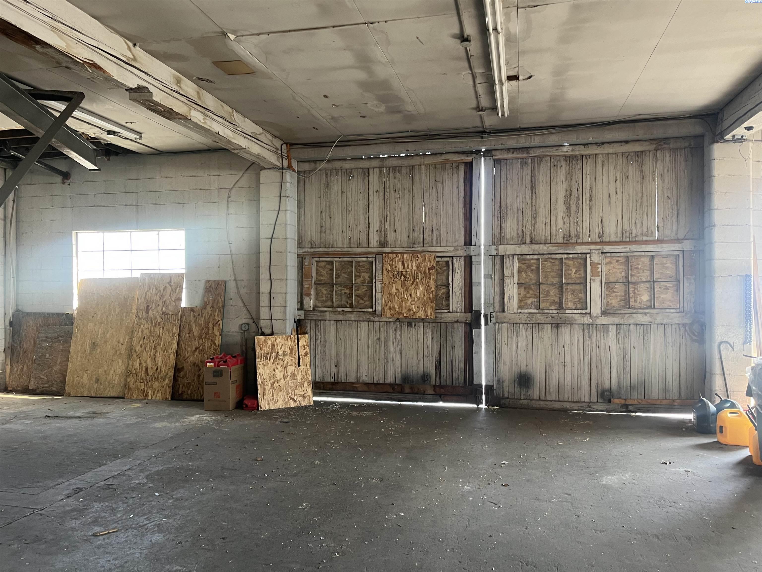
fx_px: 572
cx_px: 381
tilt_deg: -1.0
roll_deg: -0.2
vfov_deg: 53.1
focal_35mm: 26
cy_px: 286
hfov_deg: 67.3
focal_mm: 5.1
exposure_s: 1/60
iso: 160
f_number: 1.6
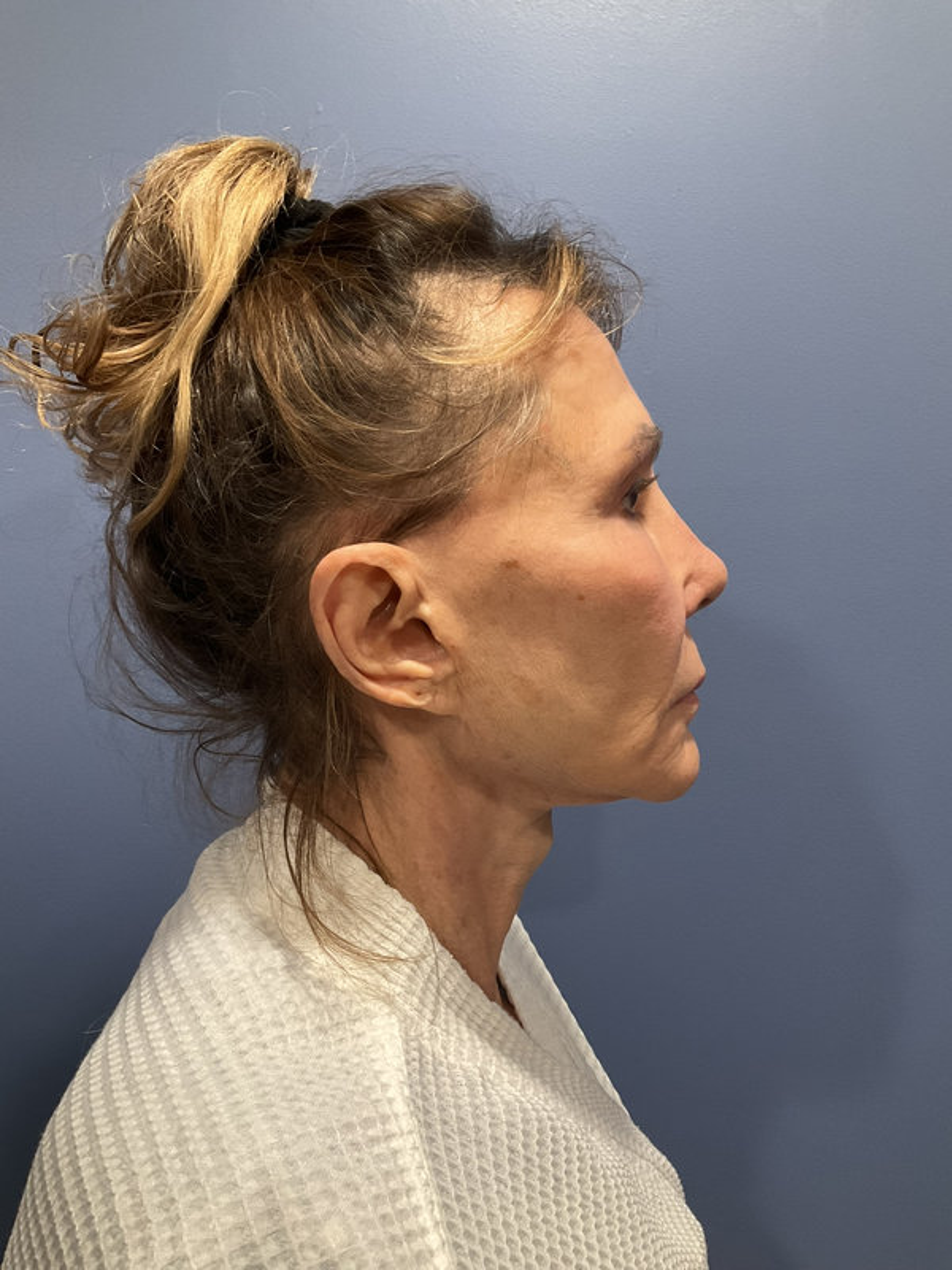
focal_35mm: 29
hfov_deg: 48.2
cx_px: 476
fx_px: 1063
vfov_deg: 61.7
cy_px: 635
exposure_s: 1/60
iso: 100
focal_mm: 3
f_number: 1.8
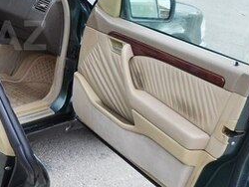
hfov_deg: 26.0
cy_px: 35
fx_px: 475
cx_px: -56
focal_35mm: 66
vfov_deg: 22.0
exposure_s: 1/350
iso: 80
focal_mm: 4.5
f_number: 2.5
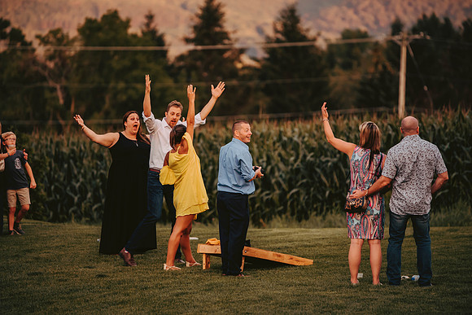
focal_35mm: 200
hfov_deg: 10.3
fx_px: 2623
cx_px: 236
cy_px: 158
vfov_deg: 6.9
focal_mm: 200
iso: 640
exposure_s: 1/100
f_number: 2.8
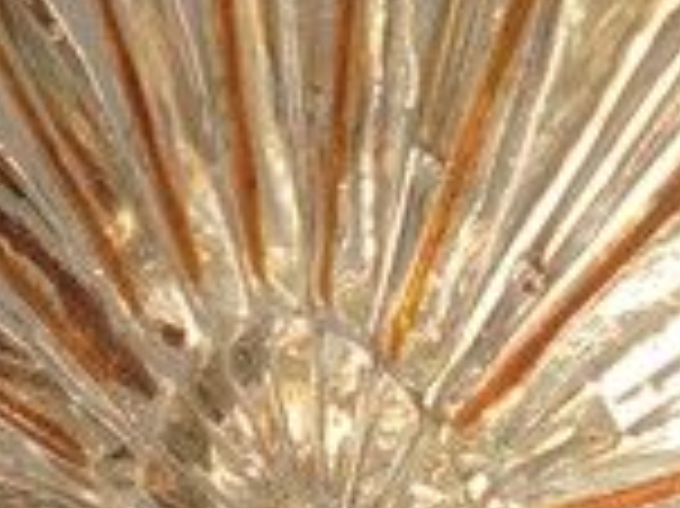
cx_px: -378
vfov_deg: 5.1
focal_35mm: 292
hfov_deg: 6.7
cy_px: 555
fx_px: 5732
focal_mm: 8.9
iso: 100
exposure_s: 1/160
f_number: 4.8
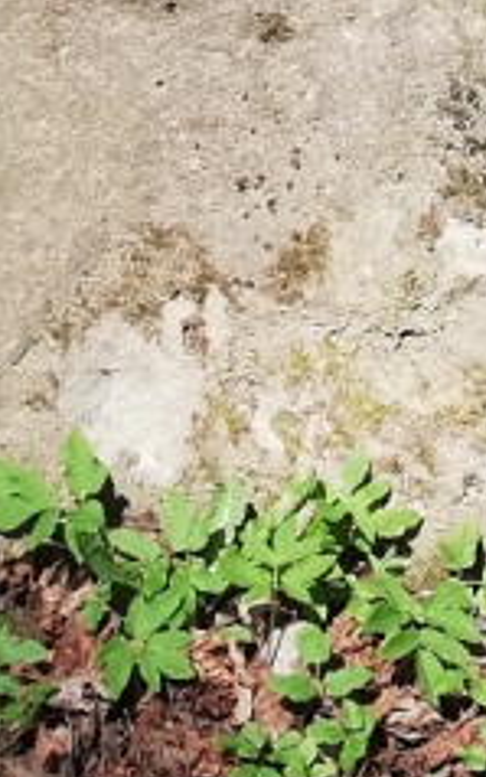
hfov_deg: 9.1
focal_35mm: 139
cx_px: 776
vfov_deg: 13.9
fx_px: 2942
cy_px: -477
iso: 50
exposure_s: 1/529
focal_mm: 3.81
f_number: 2.2
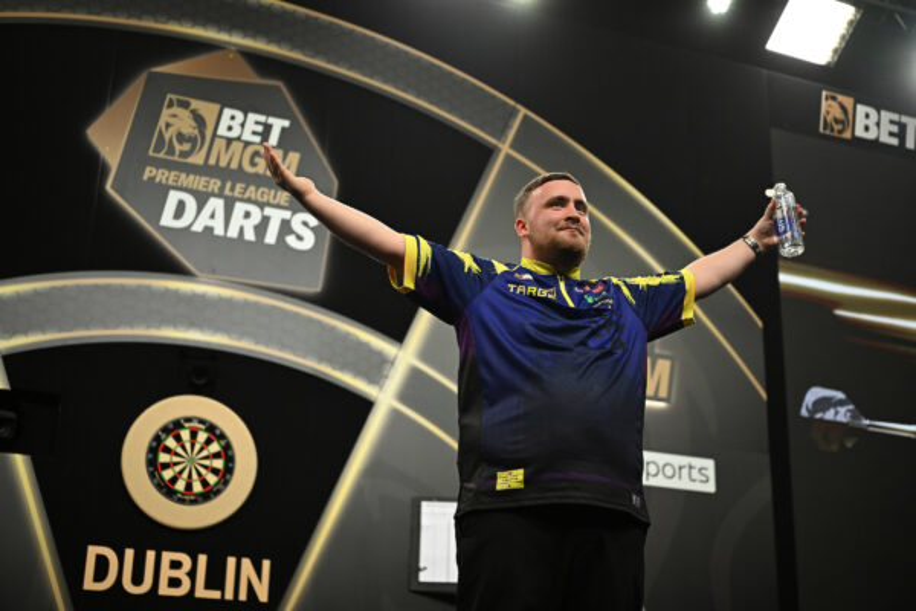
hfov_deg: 41.1
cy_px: 306
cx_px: 458
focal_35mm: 48
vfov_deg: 28.1
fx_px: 1221
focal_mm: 48
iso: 2000
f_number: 2.8
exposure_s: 1/640
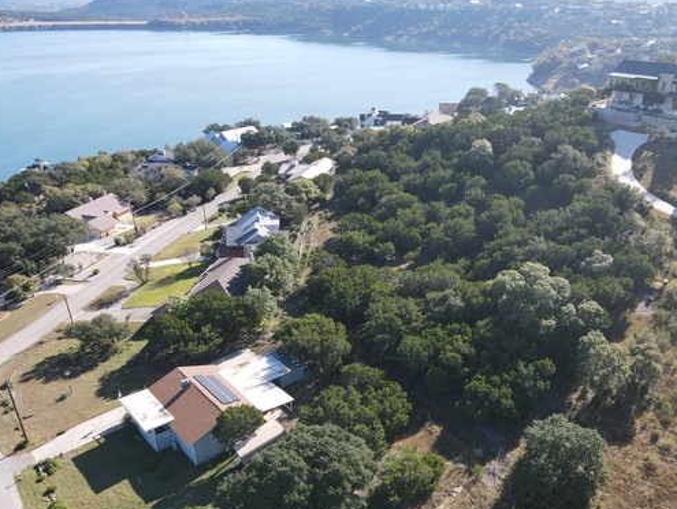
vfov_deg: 45.1
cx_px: 384
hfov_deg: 58.1
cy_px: 320
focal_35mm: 31
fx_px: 607
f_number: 2.8
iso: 100
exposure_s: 1/240
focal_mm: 4.5
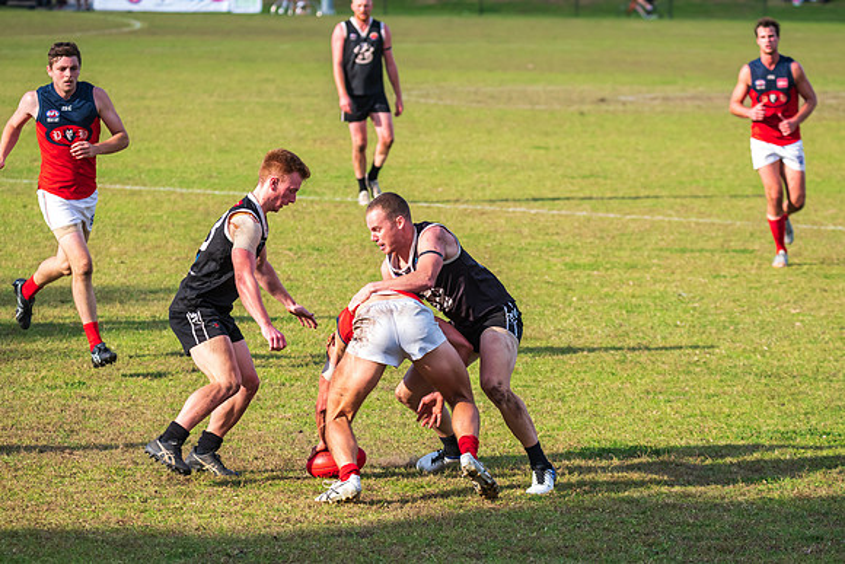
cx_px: 443
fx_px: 4790
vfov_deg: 6.7
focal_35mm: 204
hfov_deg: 10.1
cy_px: 296
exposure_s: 1/1250
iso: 800
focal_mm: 190
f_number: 7.1
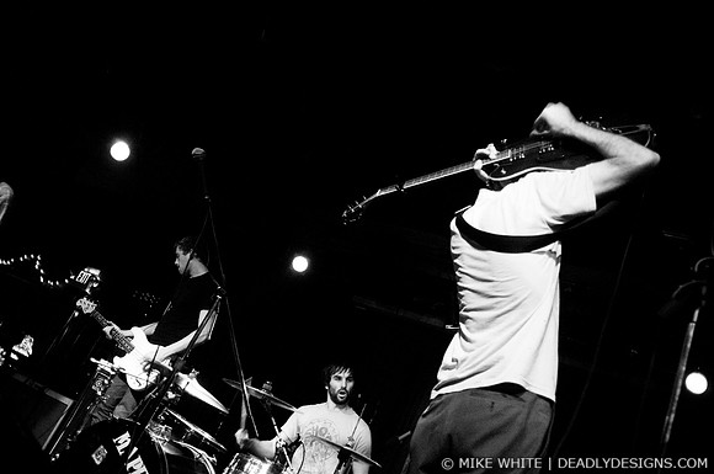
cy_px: 237
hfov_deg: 62.0
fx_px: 594
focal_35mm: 30
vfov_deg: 43.5
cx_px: 357
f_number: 2.8
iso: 1250
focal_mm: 20
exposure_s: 1/60
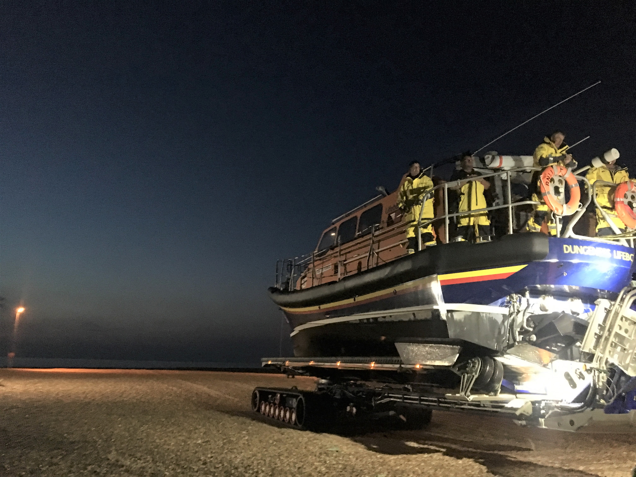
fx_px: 533
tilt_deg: +13.8
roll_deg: -2.1
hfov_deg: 61.7
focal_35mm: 29
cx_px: 318
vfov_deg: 48.2
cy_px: 238
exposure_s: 1/17
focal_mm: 4.15
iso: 1000
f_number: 2.2
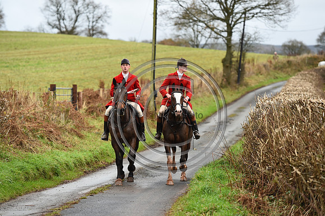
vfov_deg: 9.5
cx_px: 162
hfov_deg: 14.2
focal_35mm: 145
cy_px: 108
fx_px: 1308
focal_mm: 145
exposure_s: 1/1000
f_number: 3.5
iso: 900
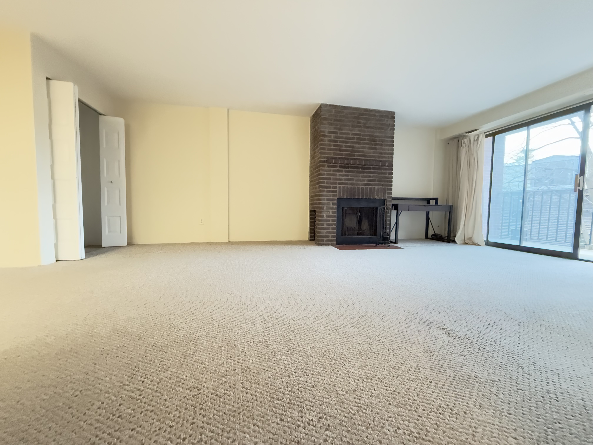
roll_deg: -1.0
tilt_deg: -1.4
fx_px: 240
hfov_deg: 102.1
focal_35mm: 14
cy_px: 222
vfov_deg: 85.7
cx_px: 296
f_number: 2.2
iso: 1250
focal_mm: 2.22
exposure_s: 1/40
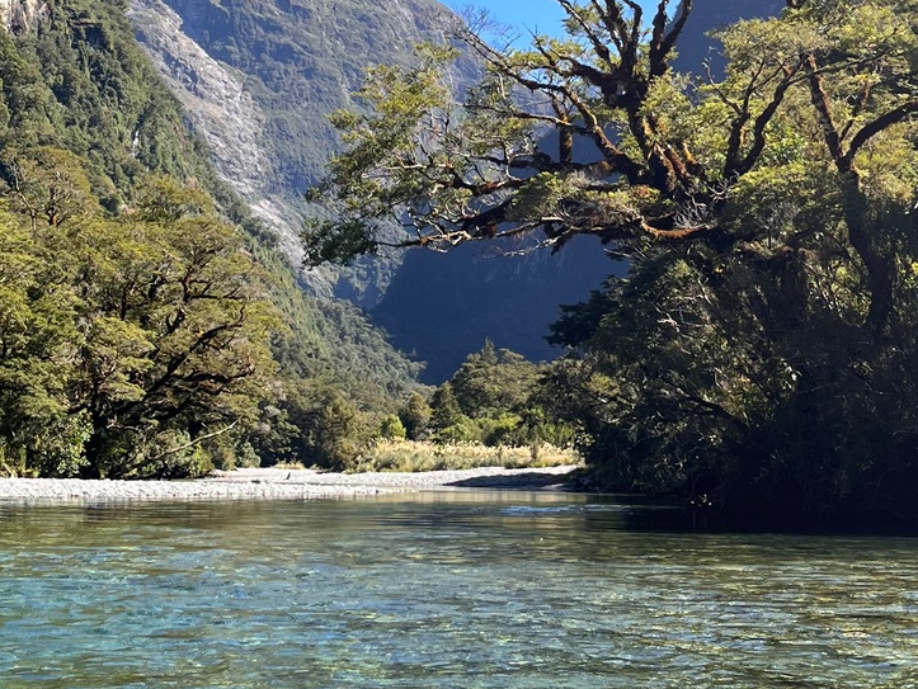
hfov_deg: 28.1
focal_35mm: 69
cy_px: 49
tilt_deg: +11.8
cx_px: 390
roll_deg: -0.1
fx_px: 1831
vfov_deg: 20.8
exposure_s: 1/1832
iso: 50
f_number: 1.6
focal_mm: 5.1
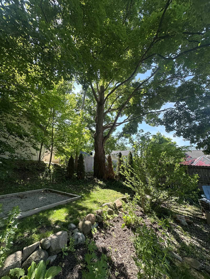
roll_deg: -3.0
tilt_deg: +13.4
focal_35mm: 14
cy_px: 140
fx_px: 113
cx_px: 105
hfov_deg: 85.7
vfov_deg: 102.1
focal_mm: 2.22
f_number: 2.2
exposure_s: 1/365
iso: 40
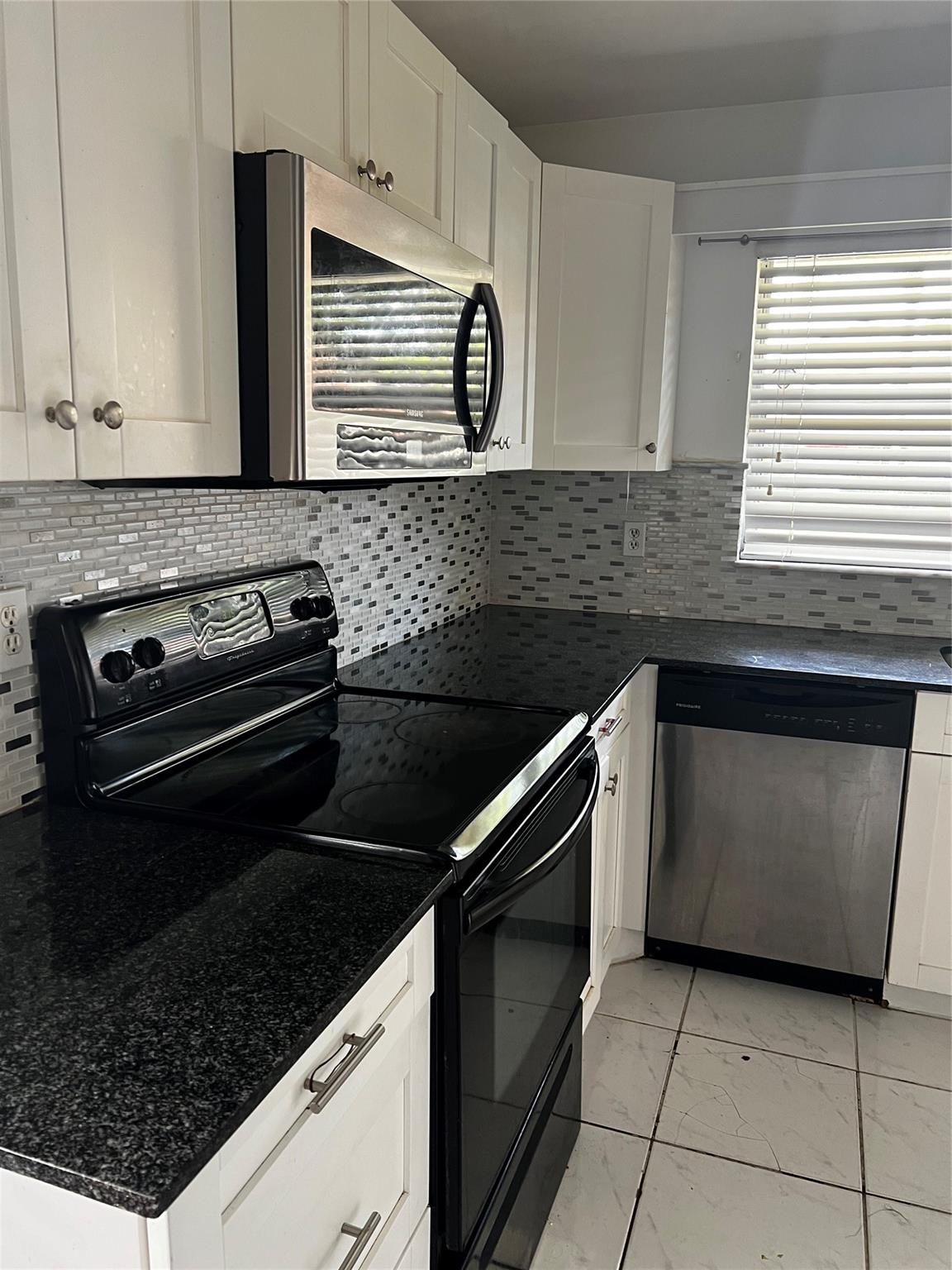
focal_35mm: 26
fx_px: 953
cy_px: 635
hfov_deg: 53.1
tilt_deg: -10.3
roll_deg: -1.6
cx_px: 476
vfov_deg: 67.3
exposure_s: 1/43
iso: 100
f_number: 1.5
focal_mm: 5.7
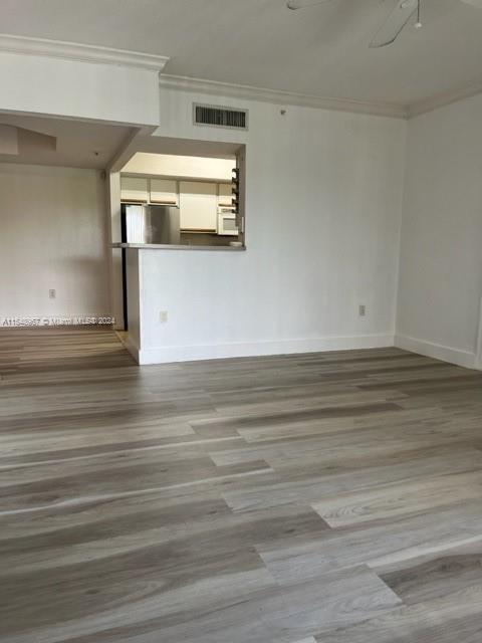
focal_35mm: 26
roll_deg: -0.5
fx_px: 483
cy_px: 322
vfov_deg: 67.3
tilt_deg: -8.2
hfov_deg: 53.1
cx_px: 241
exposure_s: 1/60
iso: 64
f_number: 1.6
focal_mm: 5.1
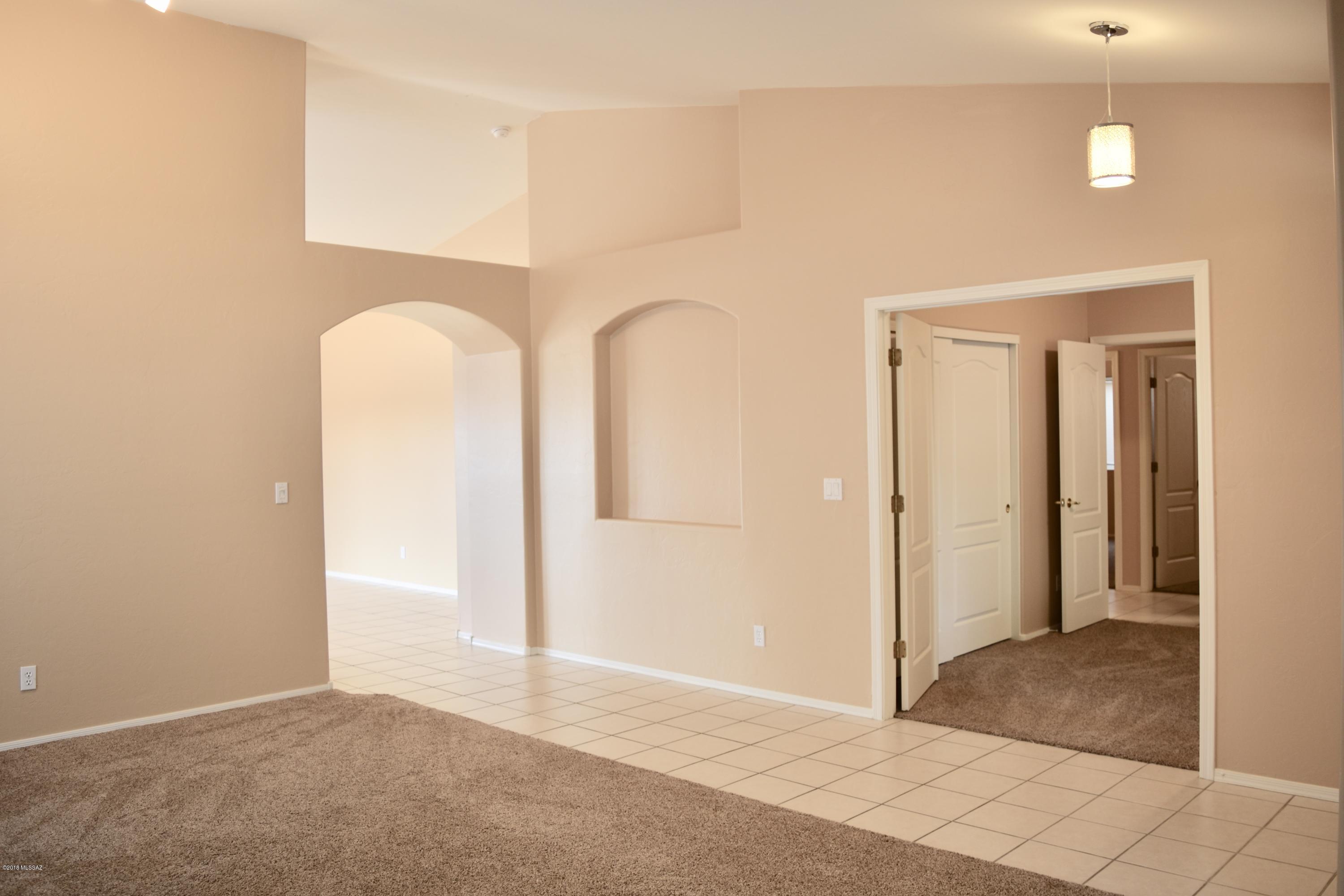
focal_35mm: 30
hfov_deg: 61.9
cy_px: 448
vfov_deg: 43.6
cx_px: 672
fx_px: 1120
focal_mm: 20
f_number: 3.5
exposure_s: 1/15
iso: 100
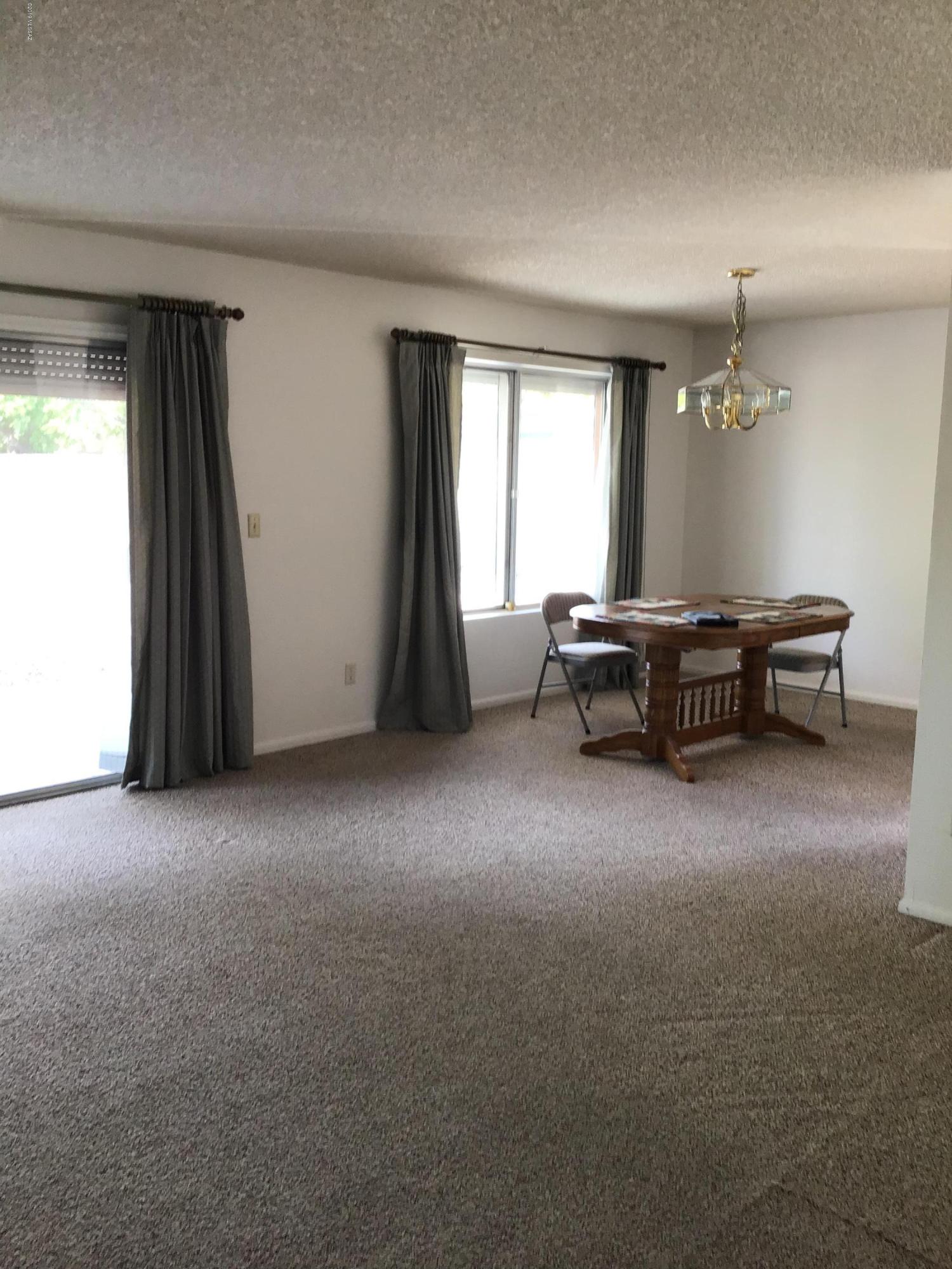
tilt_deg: -9.4
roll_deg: -0.6
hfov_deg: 45.4
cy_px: 634
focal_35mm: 31
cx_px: 476
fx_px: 1137
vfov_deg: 58.4
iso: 40
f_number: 2.4
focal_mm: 3.3
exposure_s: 1/30
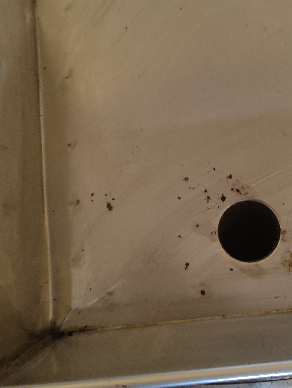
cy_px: 165
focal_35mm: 51
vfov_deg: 37.4
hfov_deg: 28.3
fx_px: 573
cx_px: 205
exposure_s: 1/50
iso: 1000
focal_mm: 6.06
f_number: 1.8
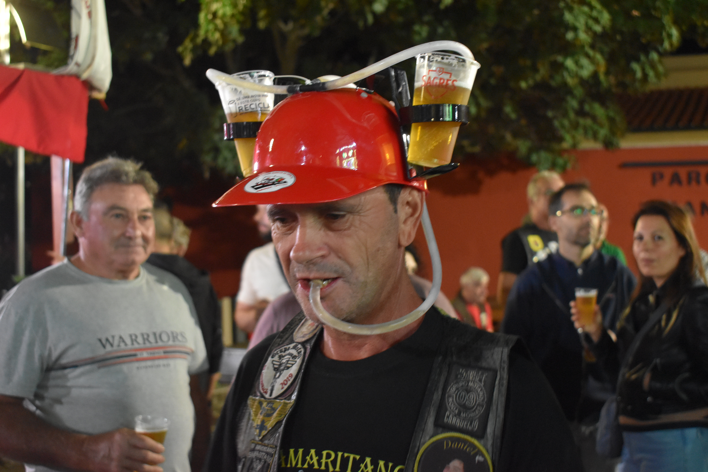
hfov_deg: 37.9
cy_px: 236
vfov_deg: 25.8
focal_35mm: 52
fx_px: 1032
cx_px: 354
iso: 3200
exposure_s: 1/25
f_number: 4.5
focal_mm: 35
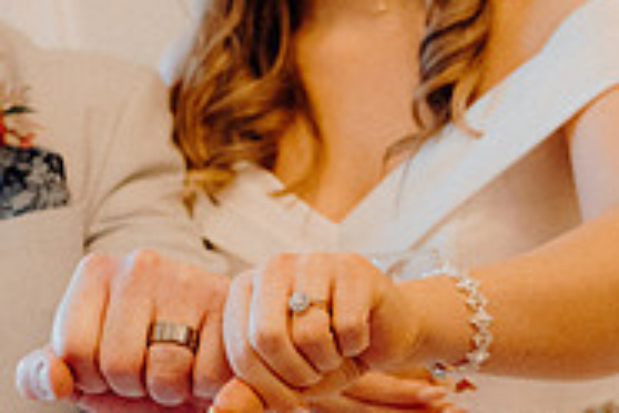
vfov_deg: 13.7
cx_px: 166
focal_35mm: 100
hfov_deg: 20.3
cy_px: 175
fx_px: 1719
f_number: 3.5
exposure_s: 1/200
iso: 4000
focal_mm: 32
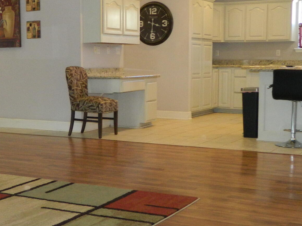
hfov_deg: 29.7
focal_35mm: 65
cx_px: 115
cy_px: 127
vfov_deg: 22.6
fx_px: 567
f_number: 3.1
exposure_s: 1/30
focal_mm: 4.5
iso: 220
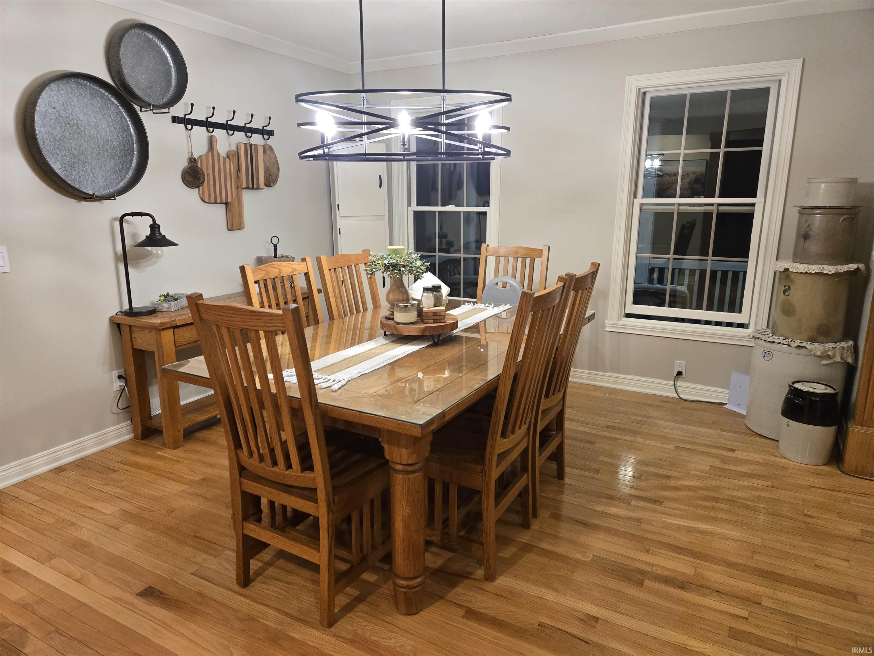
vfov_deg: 58.9
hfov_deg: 73.9
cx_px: 437
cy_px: 328
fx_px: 581
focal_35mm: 23
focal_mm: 5.4
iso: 640
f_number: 1.8
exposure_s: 1/120
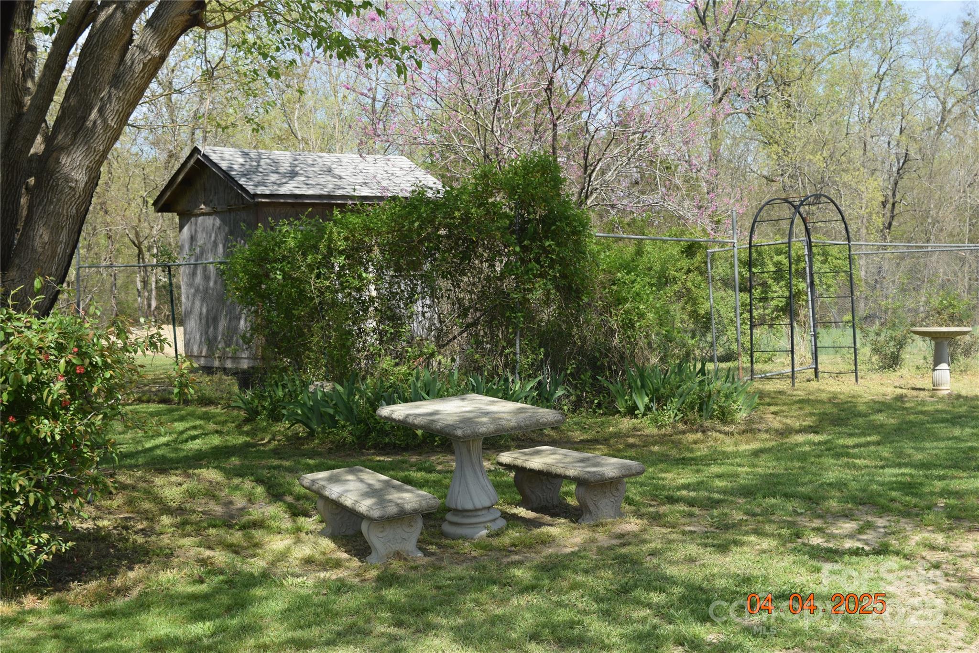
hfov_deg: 41.1
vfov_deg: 28.1
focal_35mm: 48
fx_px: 1305
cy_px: 326
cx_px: 490
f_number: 8
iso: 100
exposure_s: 1/200
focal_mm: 32
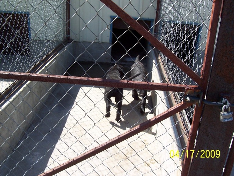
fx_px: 250
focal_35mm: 37
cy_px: 88
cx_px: 117
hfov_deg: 50.1
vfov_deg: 38.7
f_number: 5.6
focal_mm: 5.6
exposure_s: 1/250
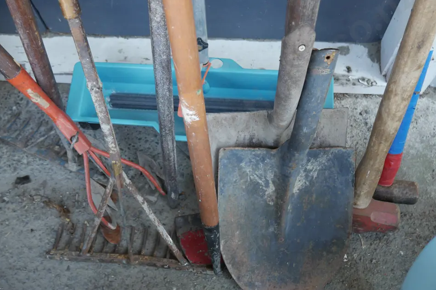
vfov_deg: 36.8
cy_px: 133
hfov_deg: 53.1
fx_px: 436
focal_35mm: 36
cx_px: 224
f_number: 3.6
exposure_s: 1/60
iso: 250
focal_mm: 16
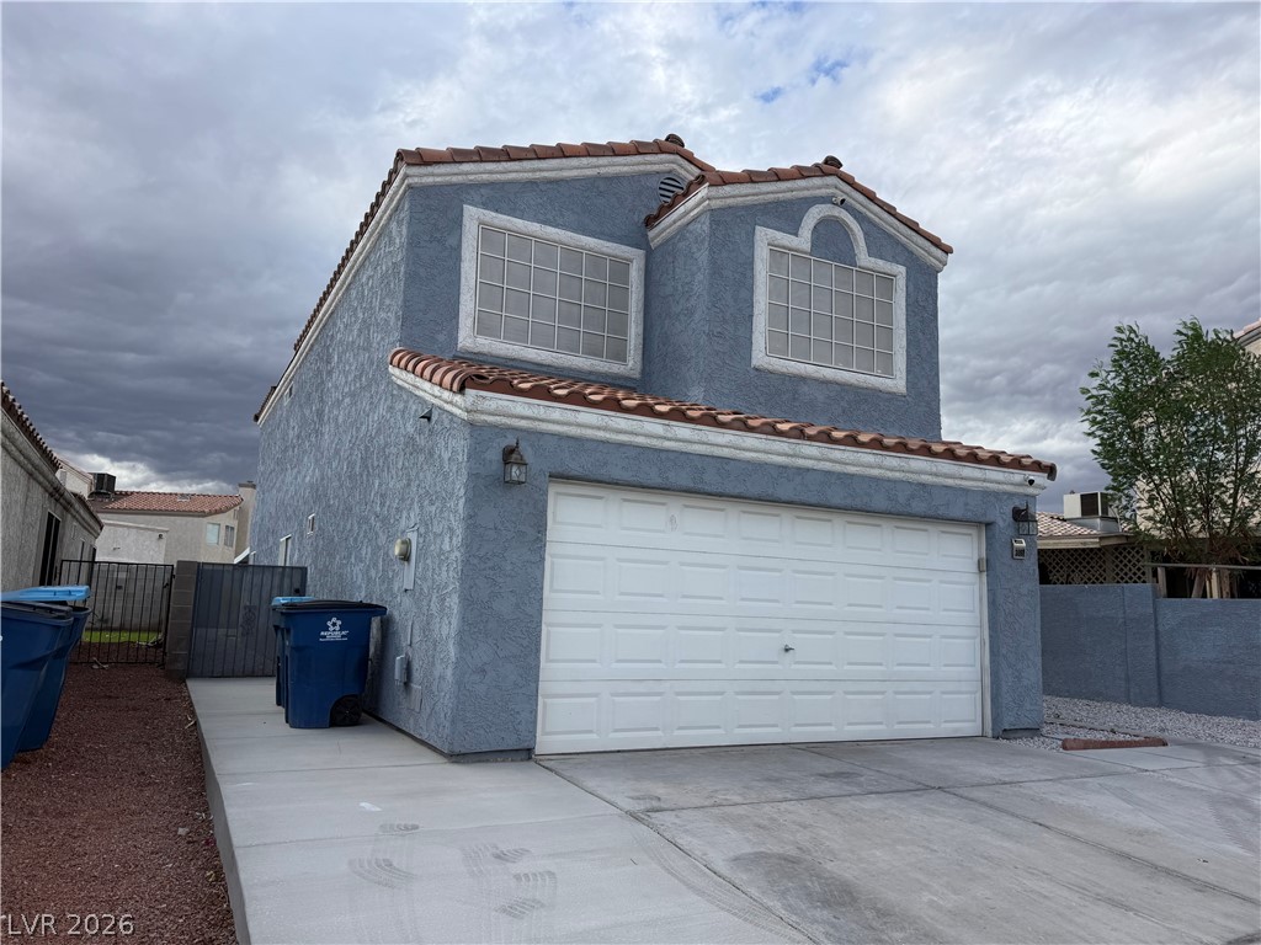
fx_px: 874
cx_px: 630
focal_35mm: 24
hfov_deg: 71.6
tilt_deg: +9.9
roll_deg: -0.1
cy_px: 472
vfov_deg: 56.8
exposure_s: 1/3425
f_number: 1.78
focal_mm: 6.76
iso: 80
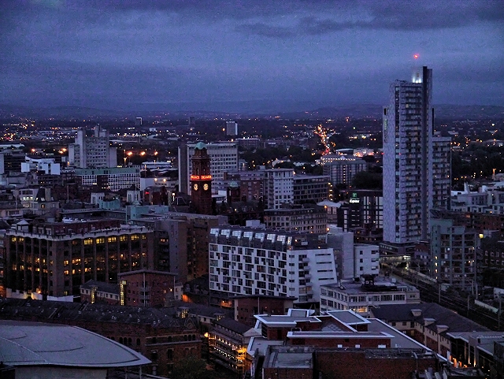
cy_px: 190
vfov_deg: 17.6
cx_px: 252
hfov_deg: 23.3
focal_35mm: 84
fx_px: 1224
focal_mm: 42
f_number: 5.6
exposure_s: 1/60
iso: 1600
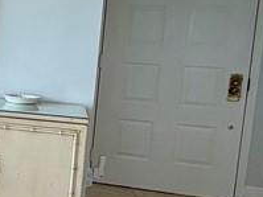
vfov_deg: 20.4
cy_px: 78
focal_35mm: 72
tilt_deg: -6.5
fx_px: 547
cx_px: -238
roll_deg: -1.2
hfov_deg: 19.0
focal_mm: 2.22
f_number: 2.2
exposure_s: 1/120
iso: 100
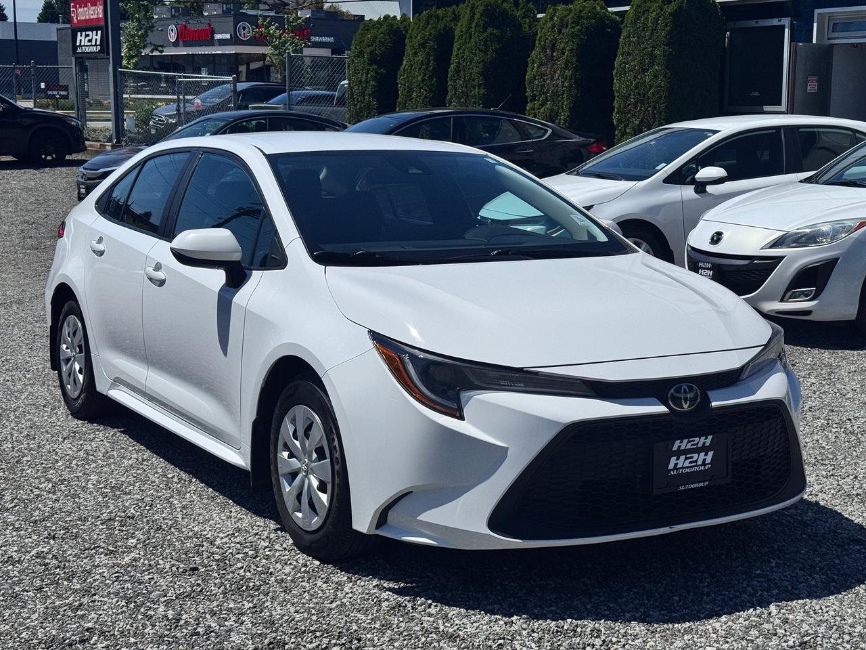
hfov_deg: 39.7
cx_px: 433
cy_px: 325
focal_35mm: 48
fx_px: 1201
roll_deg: +0.3
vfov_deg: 30.3
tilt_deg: -8.6
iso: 50
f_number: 1.78
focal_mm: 6.76
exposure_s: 1/20000
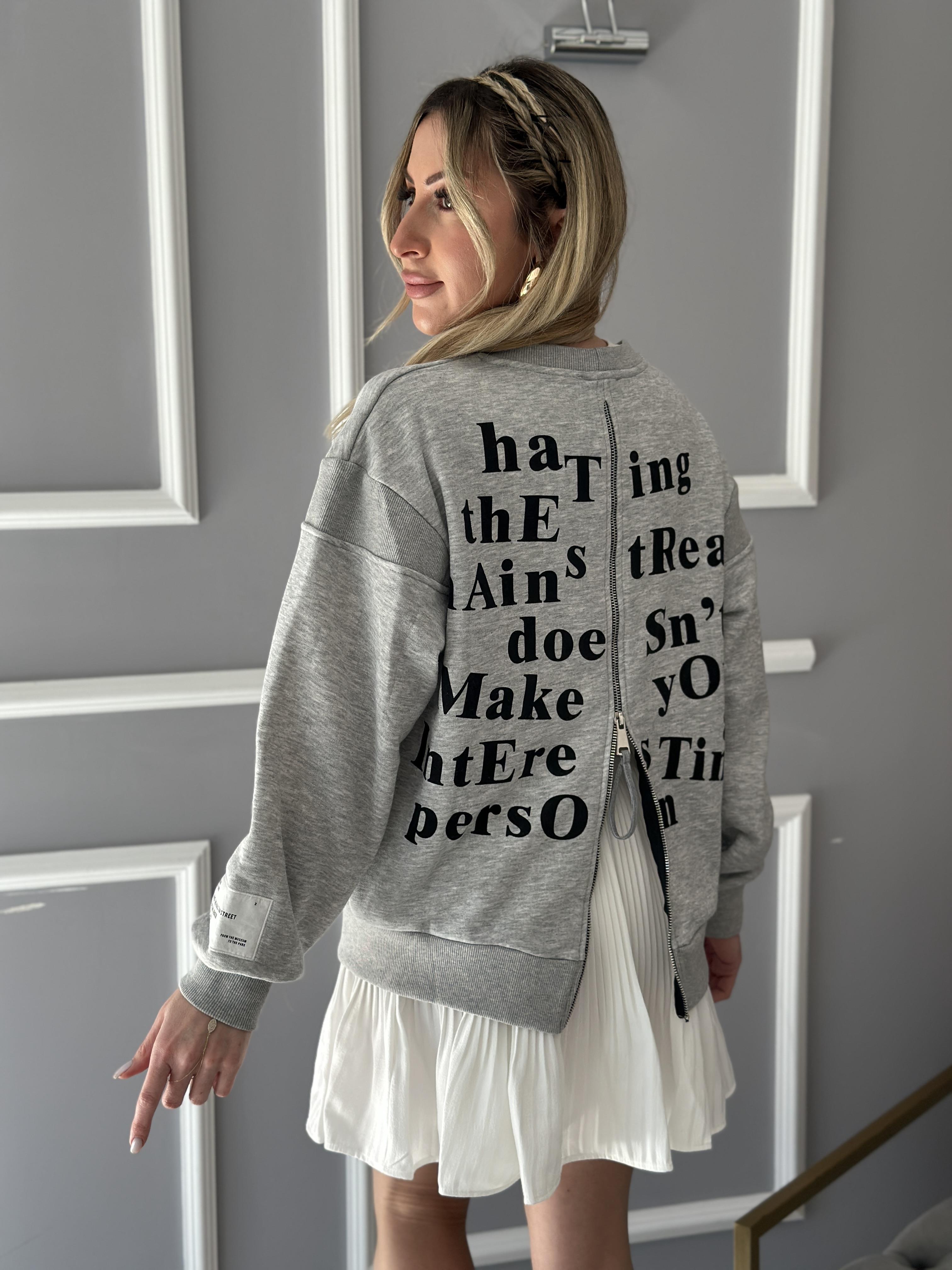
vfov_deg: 39.7
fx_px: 1760
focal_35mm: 48
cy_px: 635
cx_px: 476
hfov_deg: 30.3
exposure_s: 1/205
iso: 80
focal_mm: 6.86
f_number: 1.78
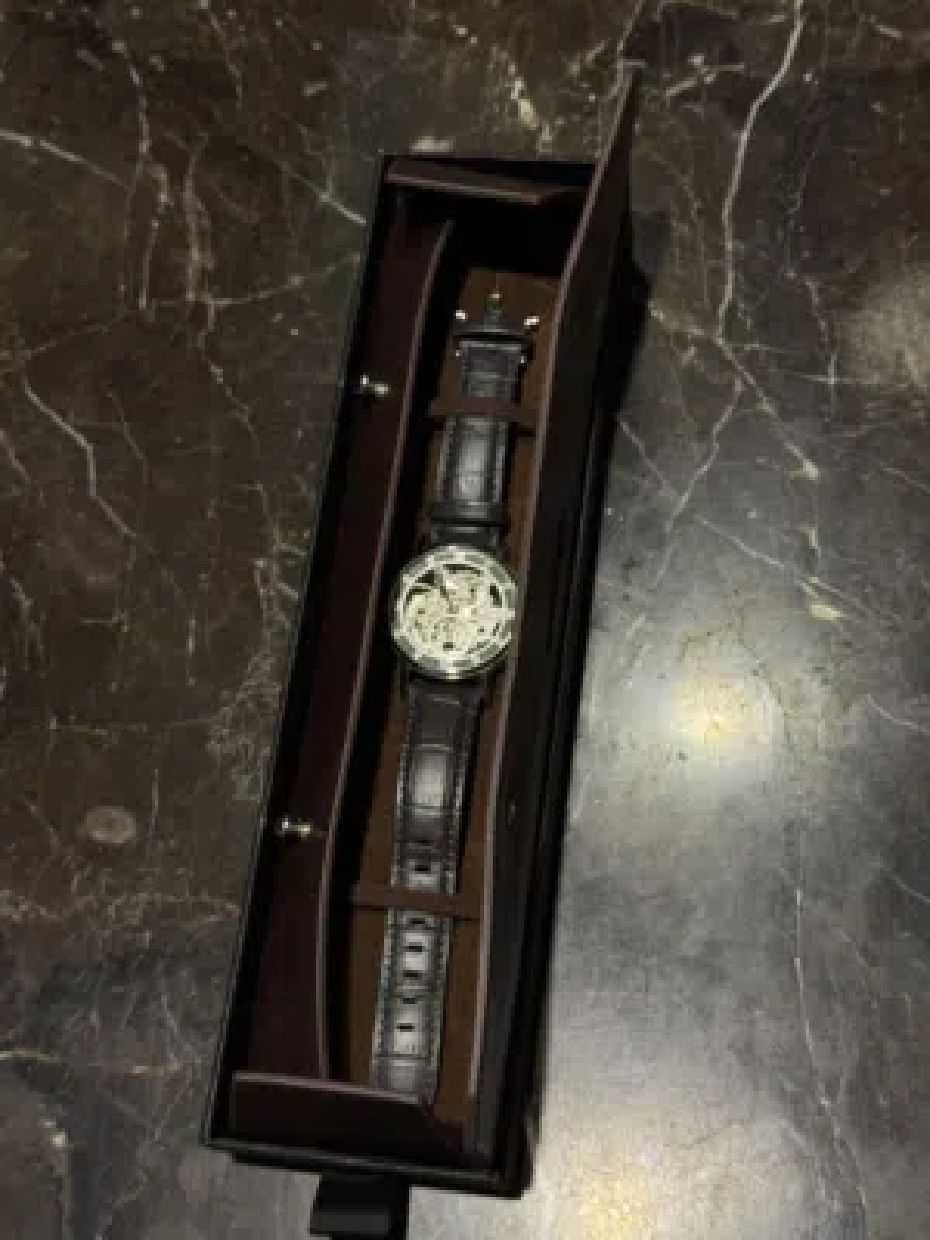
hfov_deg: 30.3
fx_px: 1719
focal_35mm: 48
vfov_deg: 39.7
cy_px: 620
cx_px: 465
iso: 125
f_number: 1.78
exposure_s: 1/50
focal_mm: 6.76
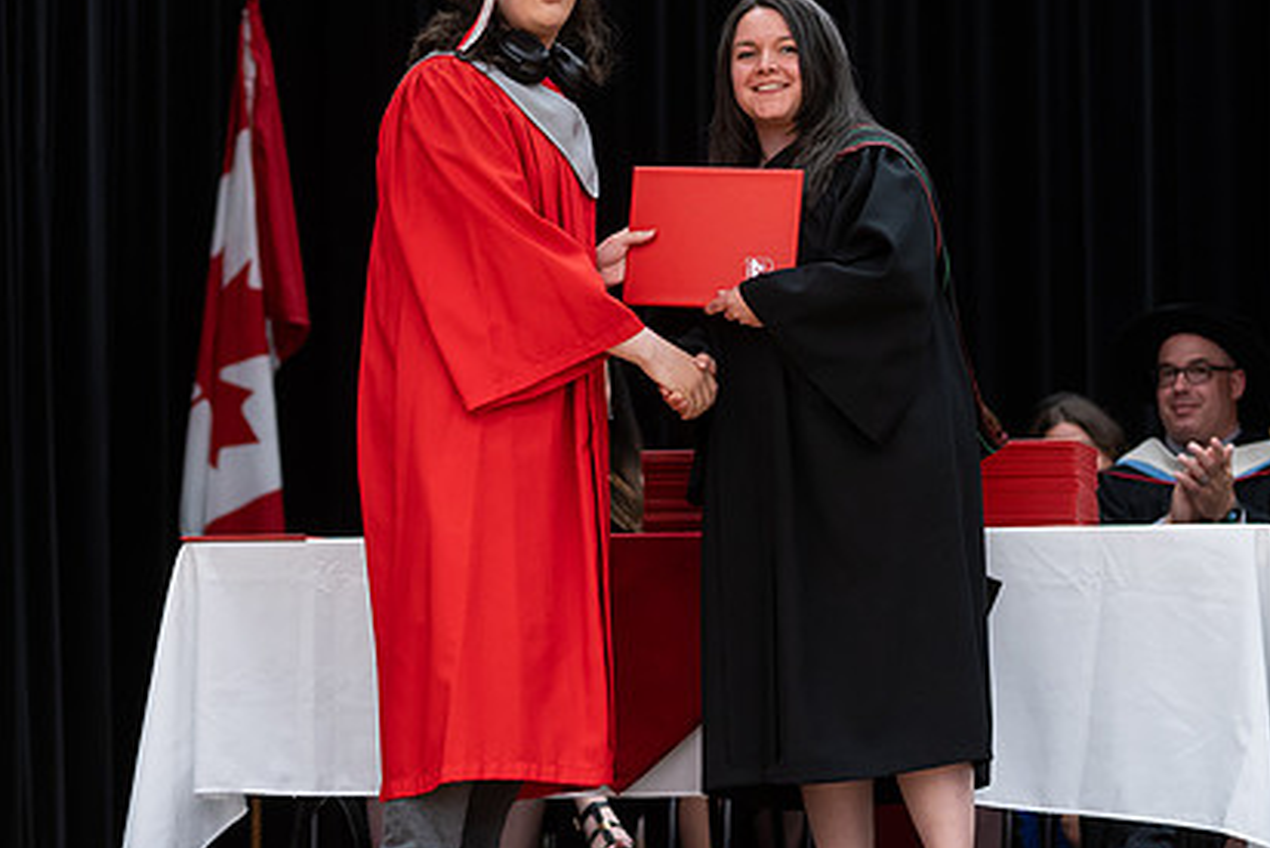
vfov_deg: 8.8
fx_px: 5505
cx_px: 493
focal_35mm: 156
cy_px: 406
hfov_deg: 13.2
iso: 1000
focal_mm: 85
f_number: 2.8
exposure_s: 1/200
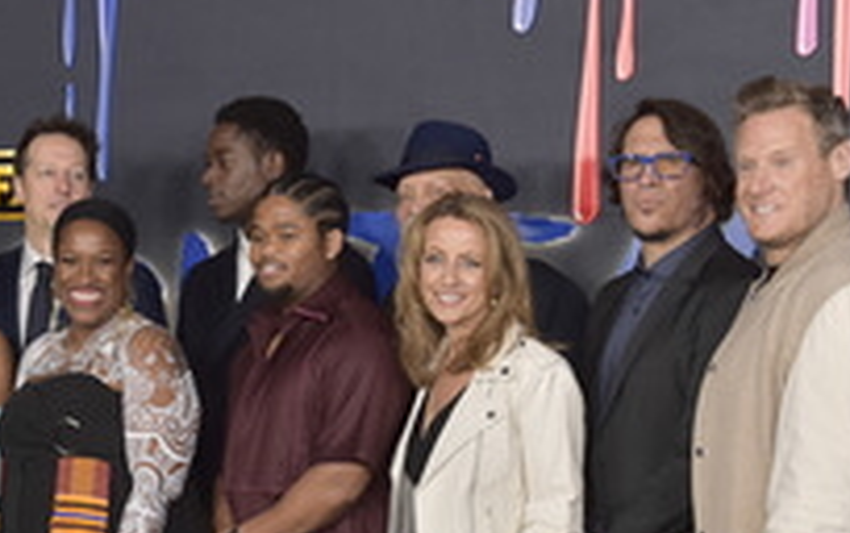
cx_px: 146
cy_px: 587
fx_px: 2342
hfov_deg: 20.3
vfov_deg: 12.8
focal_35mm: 101
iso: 2000
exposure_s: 1/250
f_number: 6.3
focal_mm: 45
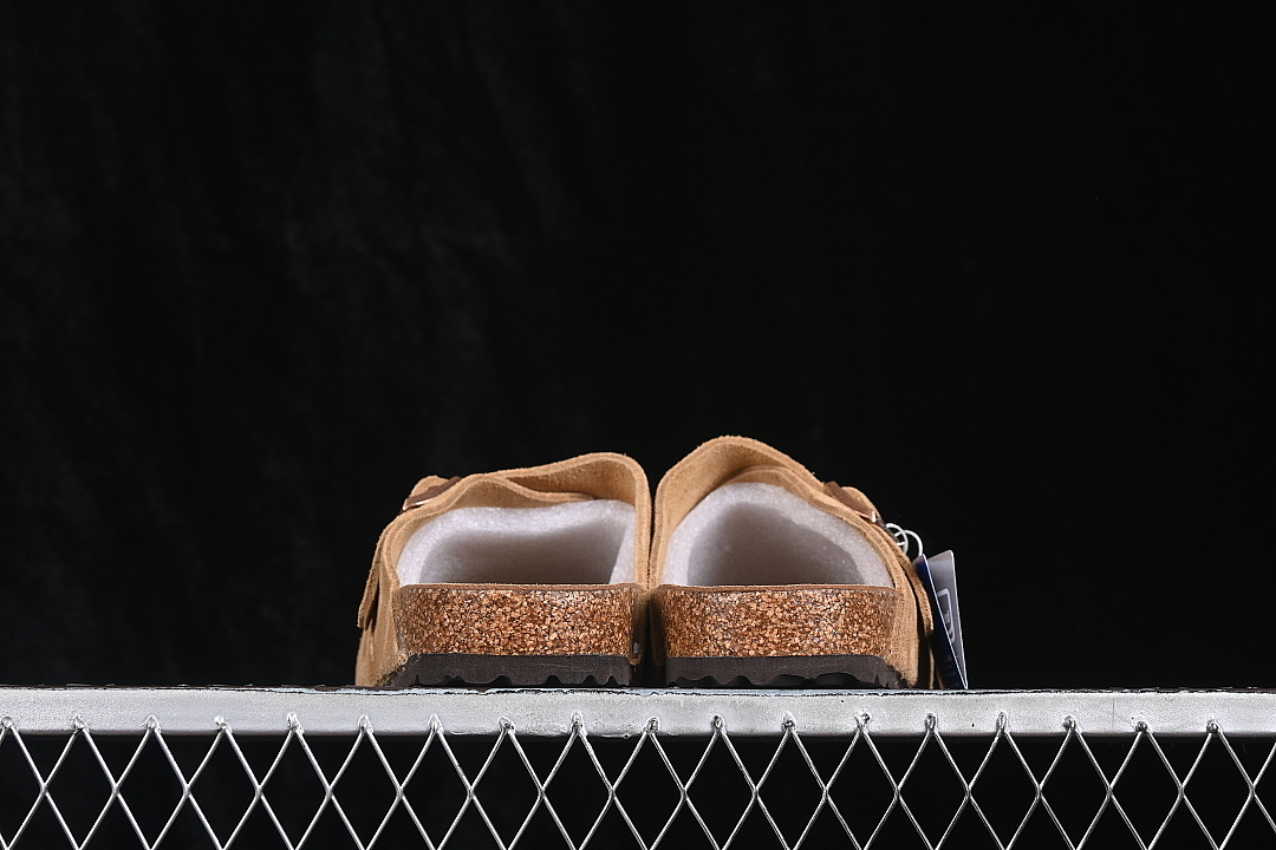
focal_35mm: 75
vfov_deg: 18.2
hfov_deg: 27.0
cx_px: 638
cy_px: 425
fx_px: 2658
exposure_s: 1/60
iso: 160
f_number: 7.1
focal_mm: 50
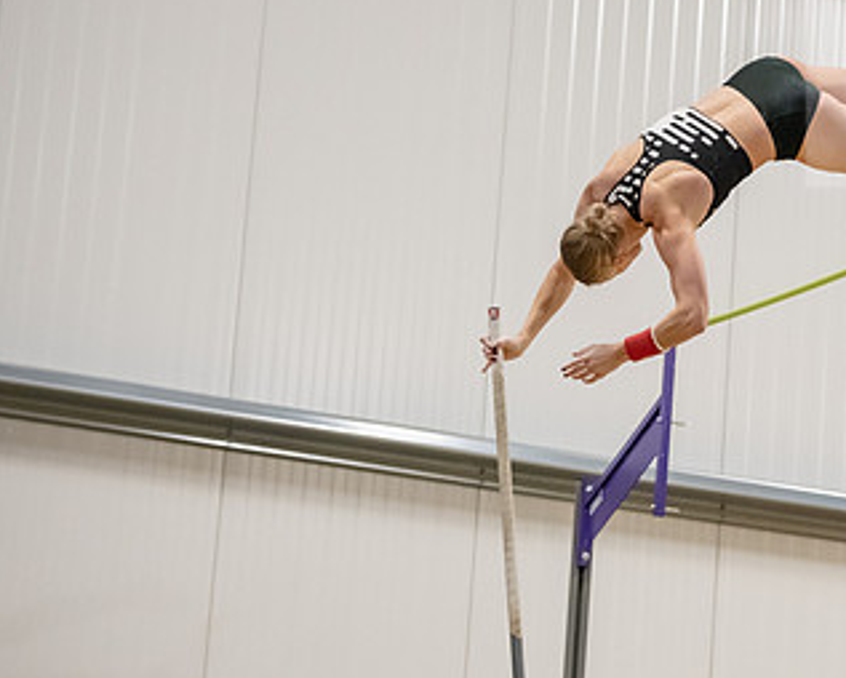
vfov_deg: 9.8
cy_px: 287
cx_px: 726
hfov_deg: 12.1
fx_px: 3958
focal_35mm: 158
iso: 6400
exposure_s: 1/800
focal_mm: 92
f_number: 2.8
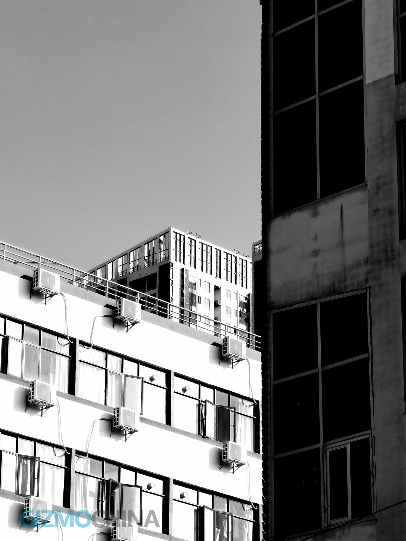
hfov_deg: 11.0
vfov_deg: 14.6
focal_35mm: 135
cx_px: 203
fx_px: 2111
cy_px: 270
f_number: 3.4
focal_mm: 14.46
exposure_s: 1/982
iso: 50
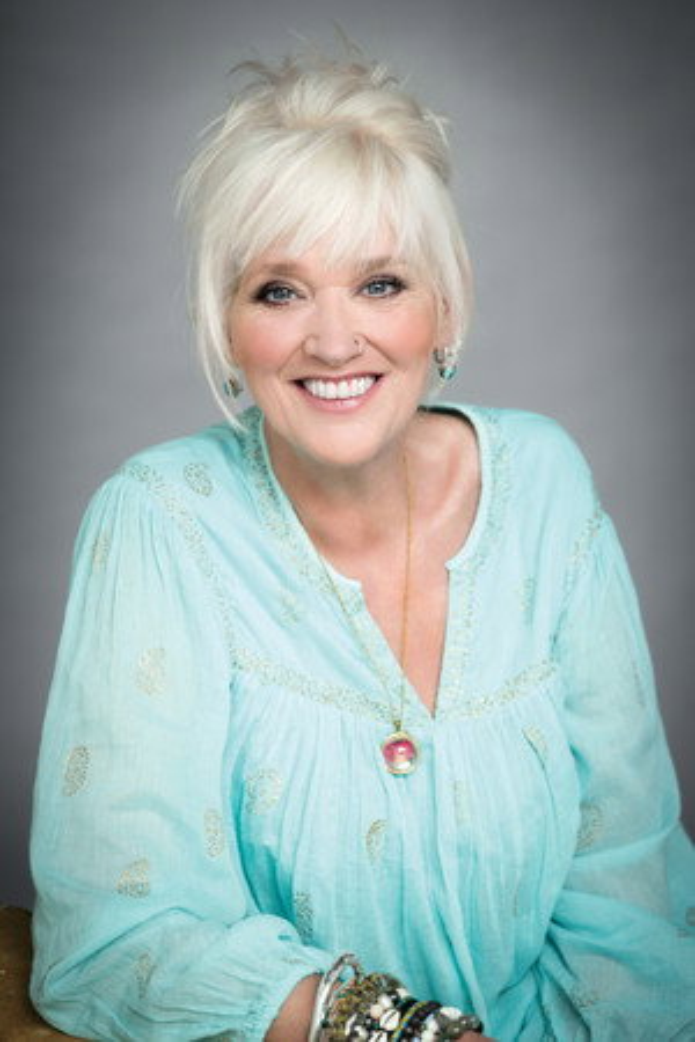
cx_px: 348
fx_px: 2606
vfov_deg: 22.6
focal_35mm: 90
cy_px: 521
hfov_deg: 15.2
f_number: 4
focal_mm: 90
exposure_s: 1/160
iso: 400
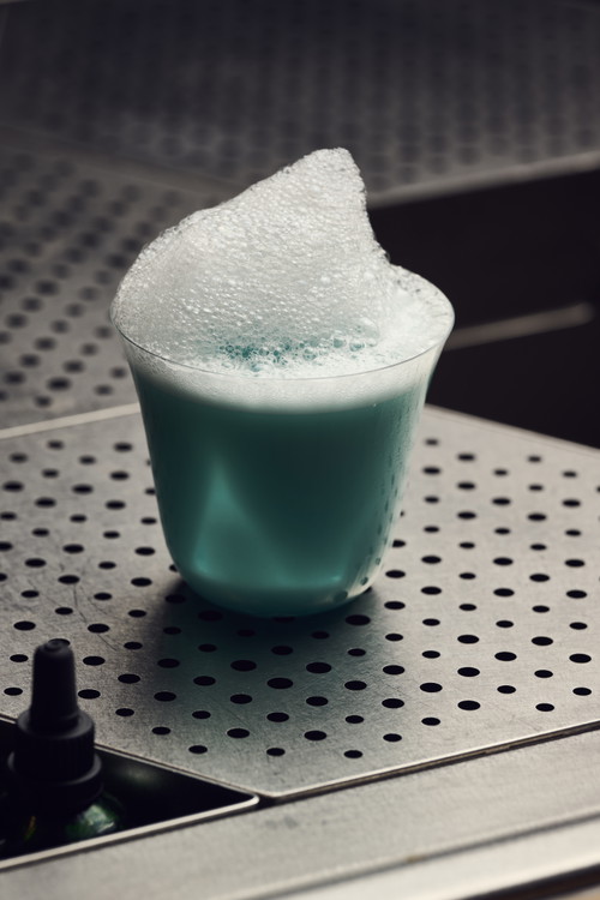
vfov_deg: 10.3
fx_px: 5000
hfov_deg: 6.9
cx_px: 300
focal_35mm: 200
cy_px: 450
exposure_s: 1/200
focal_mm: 200
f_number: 8
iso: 100
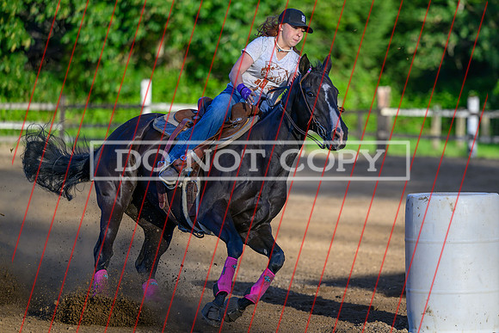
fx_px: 2369
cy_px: 168
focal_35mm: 171
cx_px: 284
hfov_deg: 12.0
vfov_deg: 8.0
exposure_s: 1/2500
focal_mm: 150
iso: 360
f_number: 2.8
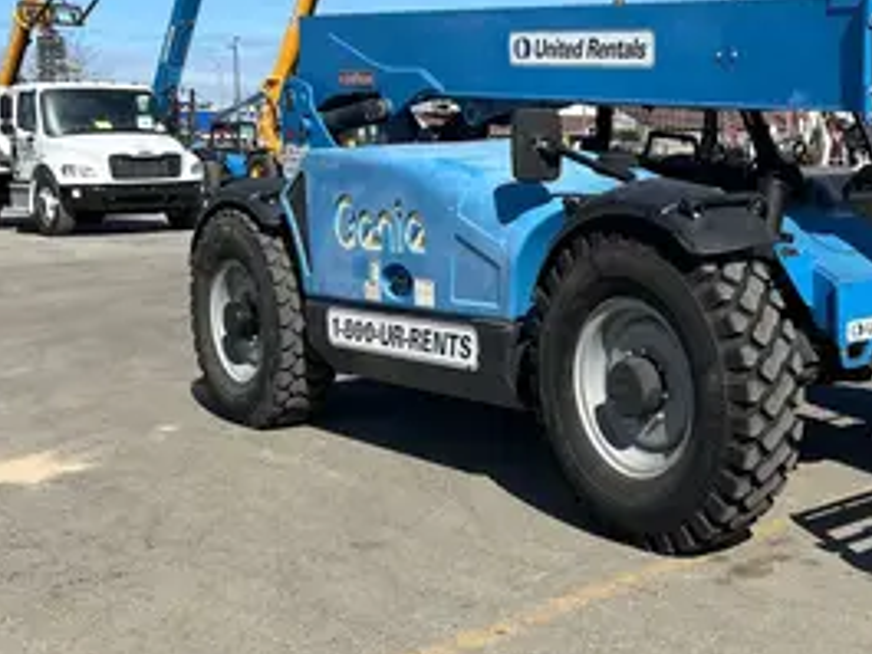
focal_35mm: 54
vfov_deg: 27.0
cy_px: 251
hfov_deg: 33.1
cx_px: 836
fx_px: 1361
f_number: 1.5
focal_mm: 5.7
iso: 50
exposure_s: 1/5319
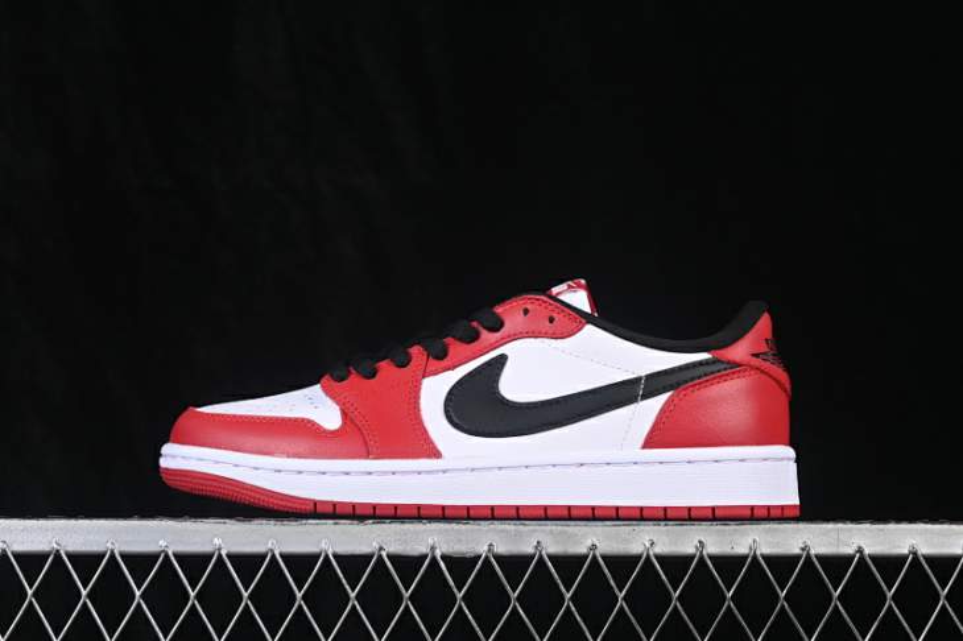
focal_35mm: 75
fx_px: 2005
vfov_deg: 18.2
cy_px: 320
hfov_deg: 27.0
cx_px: 482
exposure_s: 1/80
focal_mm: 50
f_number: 7.1
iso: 160
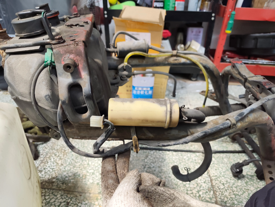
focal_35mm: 23
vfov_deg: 58.9
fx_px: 183
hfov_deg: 73.9
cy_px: 104
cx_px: 138
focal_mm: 6.07
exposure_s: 1/480
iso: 1000
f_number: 1.7
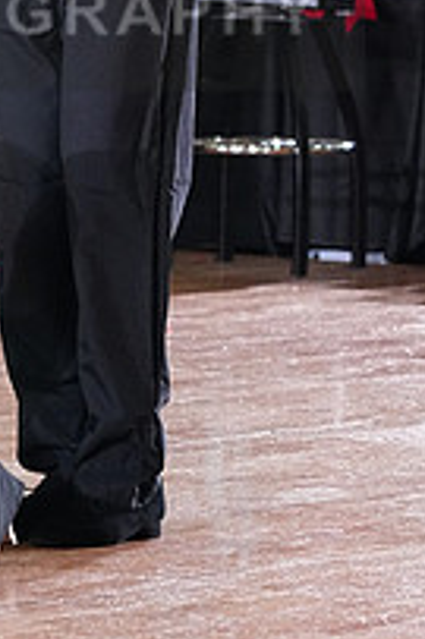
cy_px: -13
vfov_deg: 5.8
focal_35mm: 355
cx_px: -68
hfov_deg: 3.9
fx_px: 6297
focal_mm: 124
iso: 6400
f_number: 5
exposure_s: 1/400
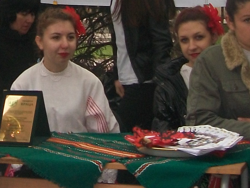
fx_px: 946
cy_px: -36
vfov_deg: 11.1
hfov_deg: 14.6
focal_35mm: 131
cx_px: -45
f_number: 2.7
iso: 80
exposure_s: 1/320
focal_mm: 6
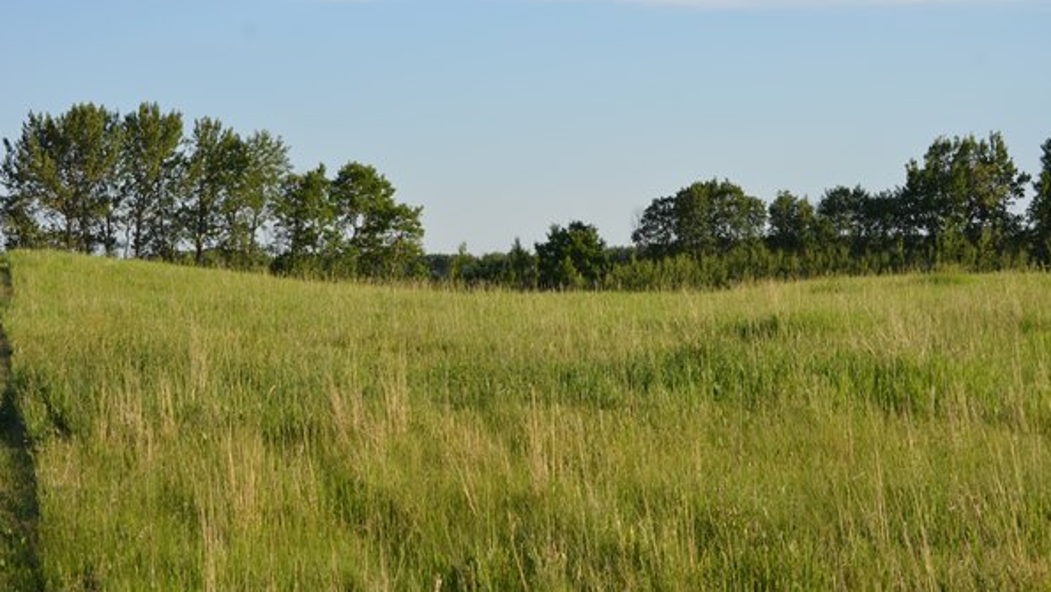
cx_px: 526
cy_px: 242
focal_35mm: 88
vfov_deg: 13.8
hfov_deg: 24.3
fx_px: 2440
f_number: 8
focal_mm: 55
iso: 125
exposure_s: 1/250
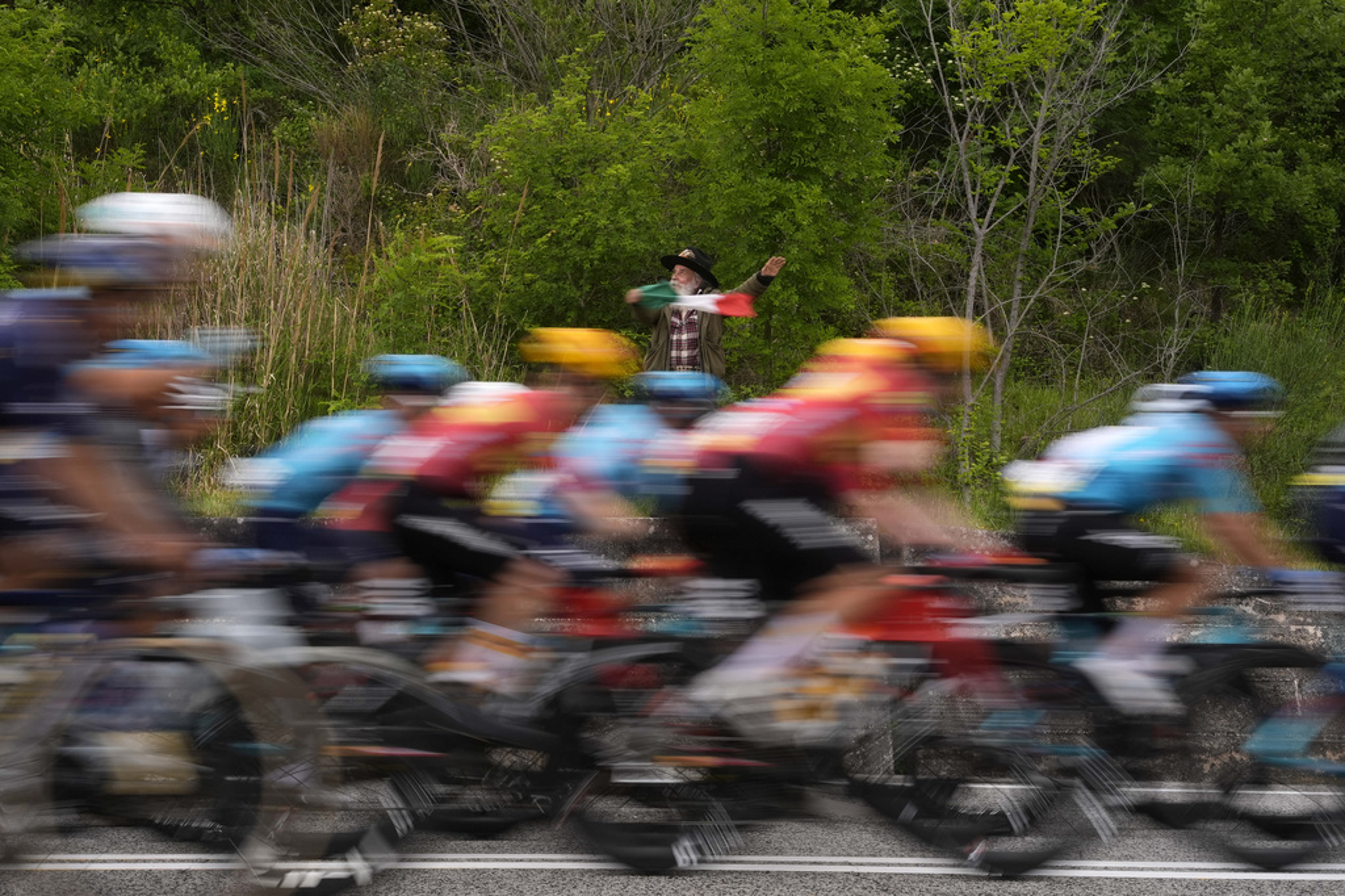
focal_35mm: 60
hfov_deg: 33.4
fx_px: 2241
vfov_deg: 22.6
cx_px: 672
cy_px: 448
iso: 500
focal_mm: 60
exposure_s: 1/40
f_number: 22
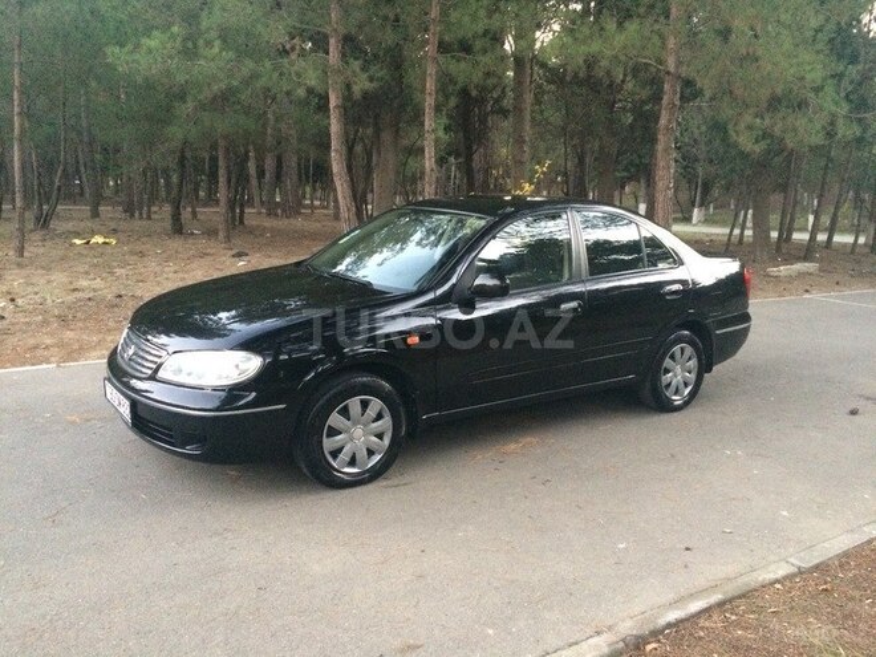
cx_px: 438
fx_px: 734
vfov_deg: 48.2
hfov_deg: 61.7
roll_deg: -4.5
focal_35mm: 29
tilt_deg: -9.1
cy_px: 328
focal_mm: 4.15
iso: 500
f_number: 2.2
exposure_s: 1/17
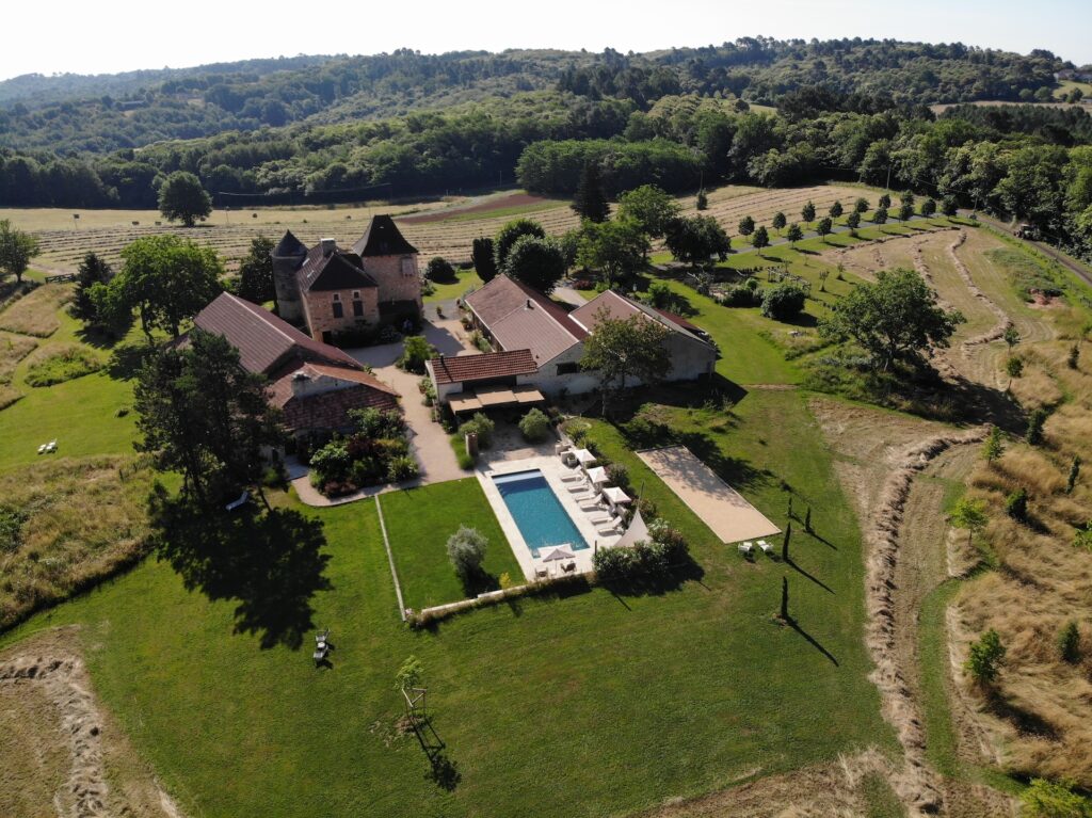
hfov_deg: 71.6
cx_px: 546
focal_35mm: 24
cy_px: 409
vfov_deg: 56.8
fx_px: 757
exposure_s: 1/929
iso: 100
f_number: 2.8
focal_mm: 4.5
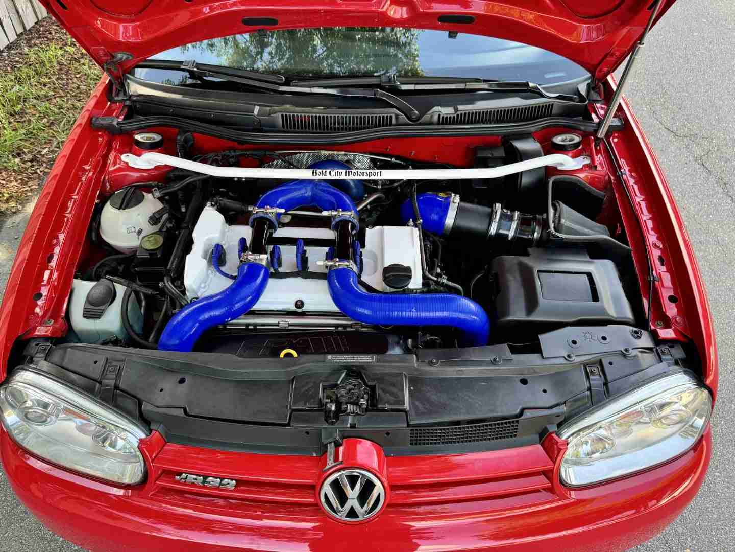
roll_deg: -0.4
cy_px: 276
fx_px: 510
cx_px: 368
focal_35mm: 24
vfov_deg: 56.8
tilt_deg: -43.3
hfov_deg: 71.6
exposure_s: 1/121
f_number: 1.78
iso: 64
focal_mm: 6.76
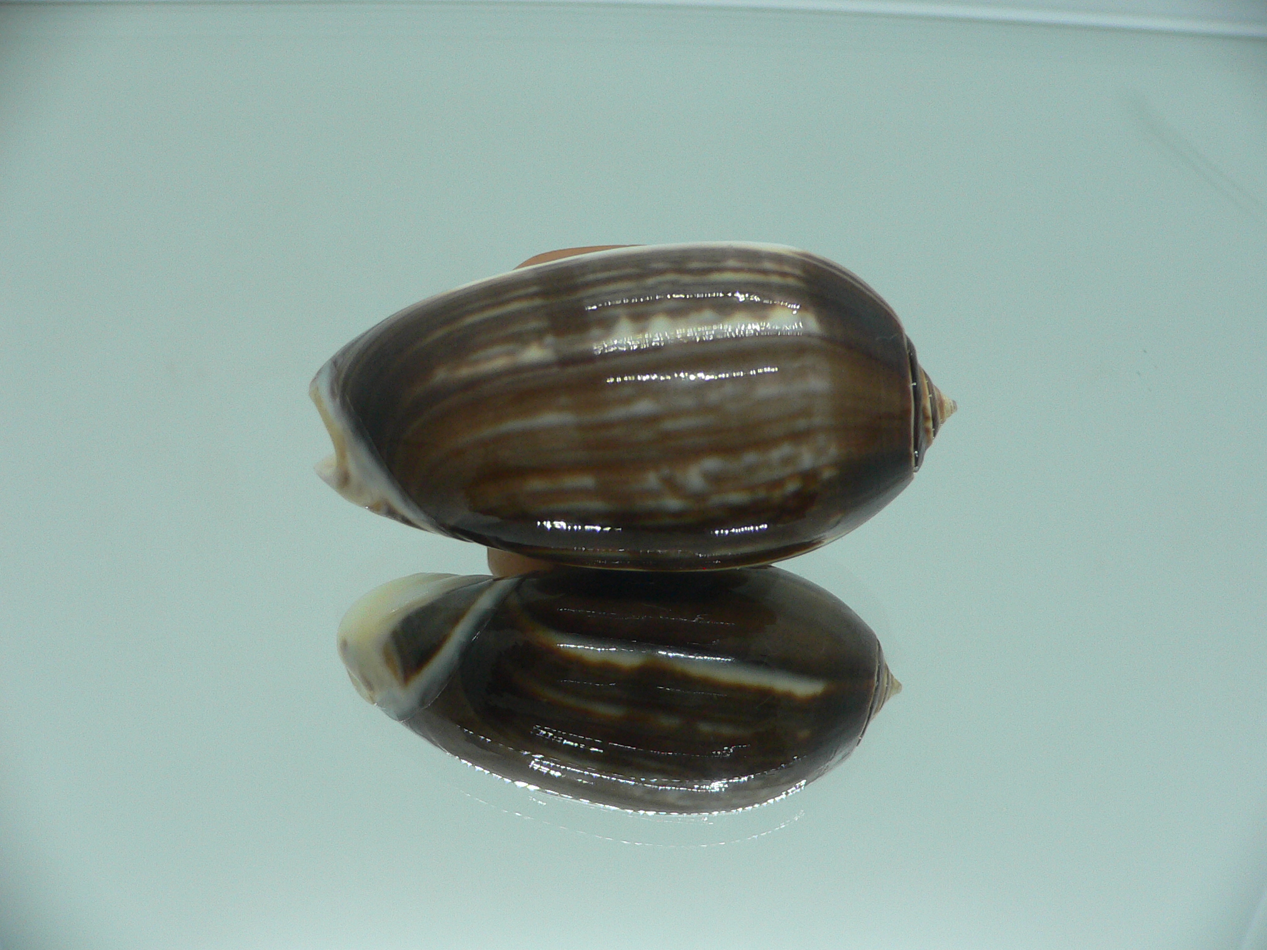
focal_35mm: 35
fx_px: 1281
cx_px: 634
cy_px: 475
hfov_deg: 52.6
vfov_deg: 40.7
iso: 100
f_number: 2.8
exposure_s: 1/60
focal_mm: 4.6
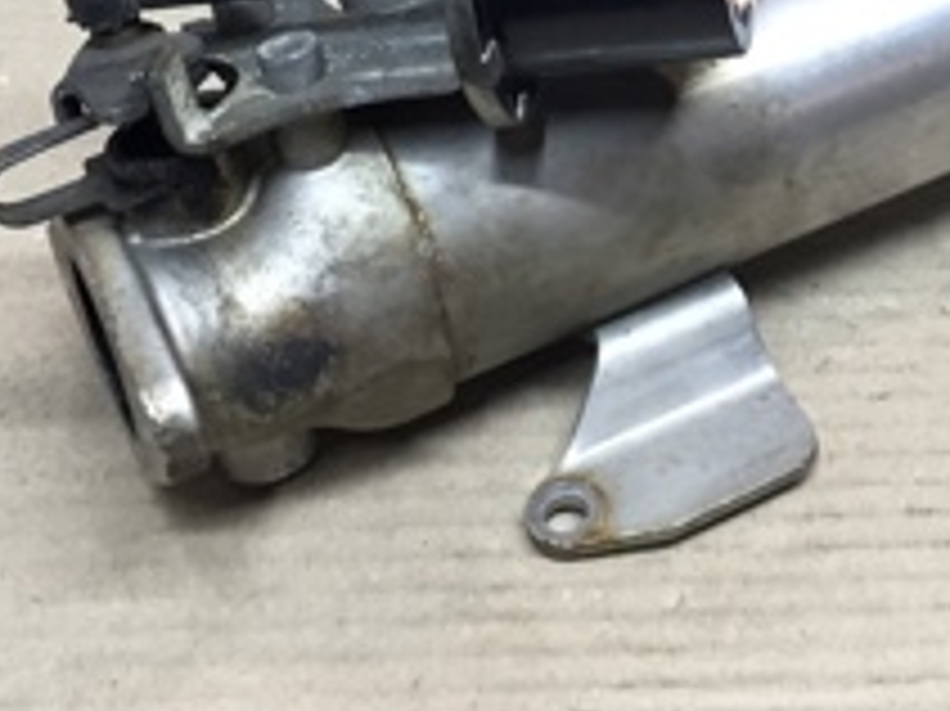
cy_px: -148
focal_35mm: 88
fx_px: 2414
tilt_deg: -31.1
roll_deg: +0.1
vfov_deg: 16.1
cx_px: 806
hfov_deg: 21.9
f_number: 2.2
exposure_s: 1/33
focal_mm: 4.15
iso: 64
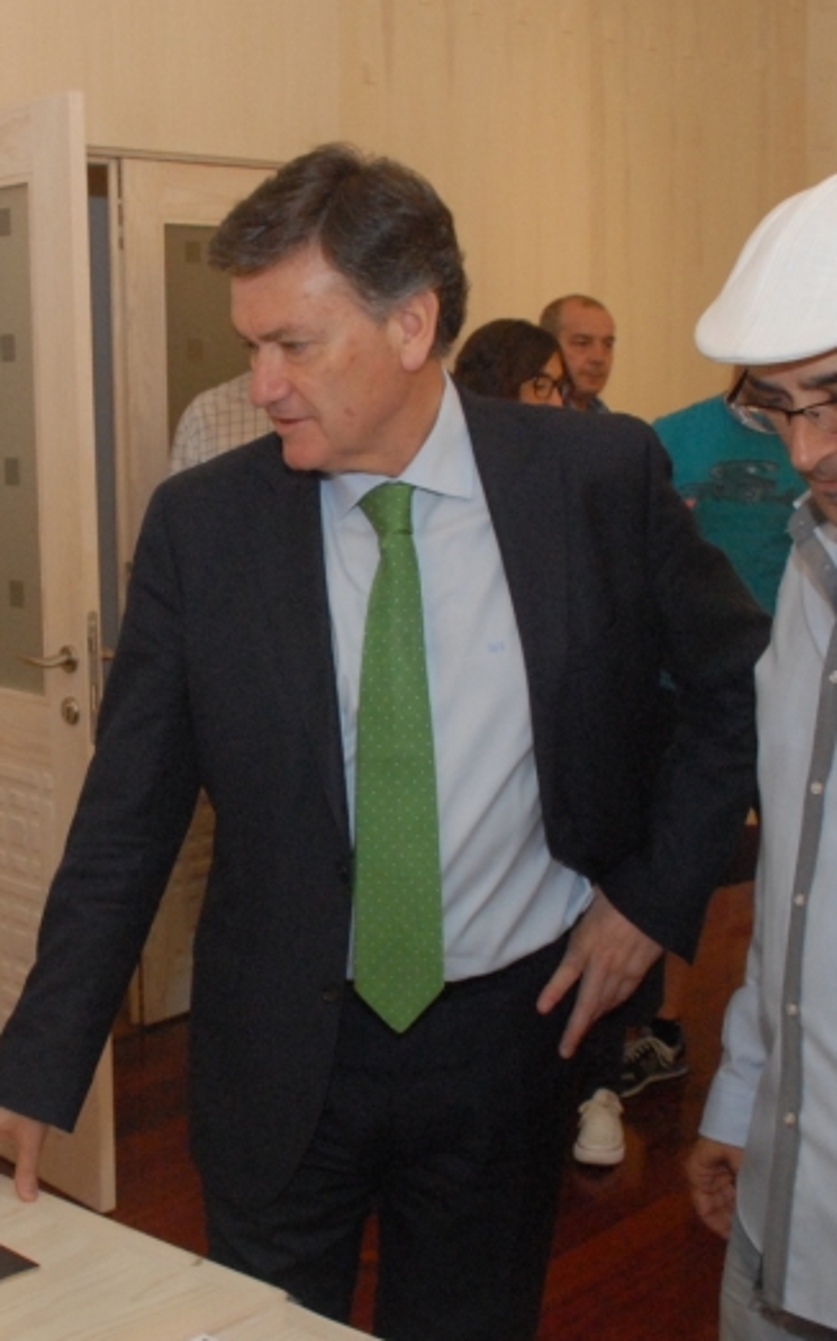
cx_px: 116
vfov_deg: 37.5
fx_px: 1972
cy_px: 744
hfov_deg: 23.4
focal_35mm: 54
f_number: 7.1
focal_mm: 18
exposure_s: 1/60
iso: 1000
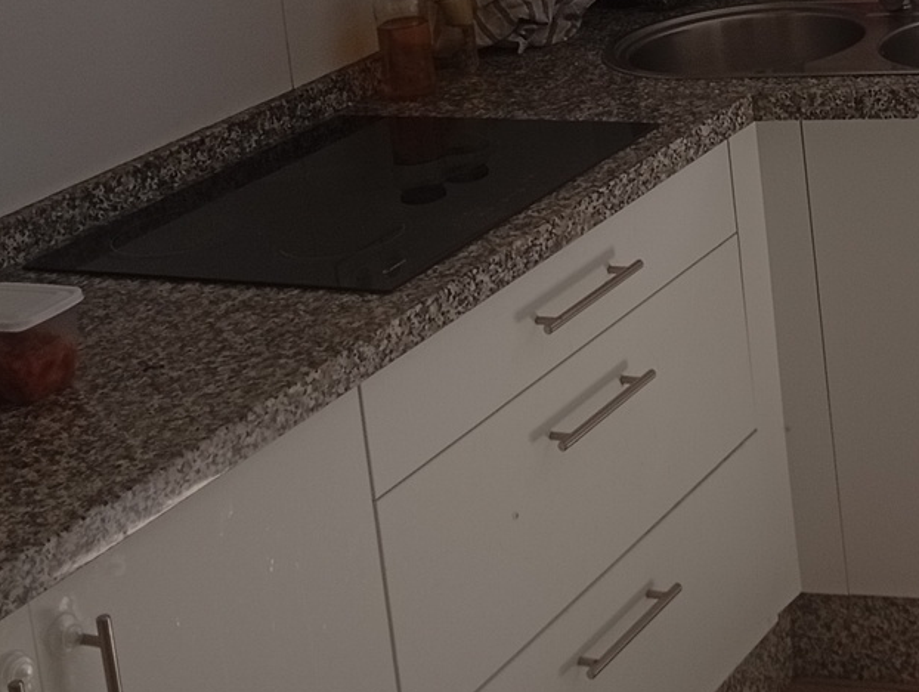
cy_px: -200
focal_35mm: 83
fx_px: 2206
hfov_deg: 22.7
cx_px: 908
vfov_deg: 16.8
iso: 89
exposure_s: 1/50
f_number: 1.8
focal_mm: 3.98
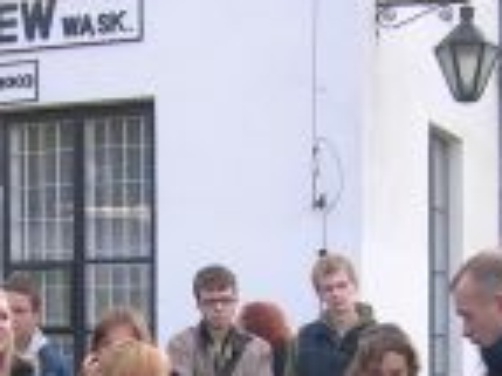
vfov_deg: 14.5
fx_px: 1420
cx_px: 186
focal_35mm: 98
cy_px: 460
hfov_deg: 20.0
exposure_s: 1/168
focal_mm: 5.4
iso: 50
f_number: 2.8
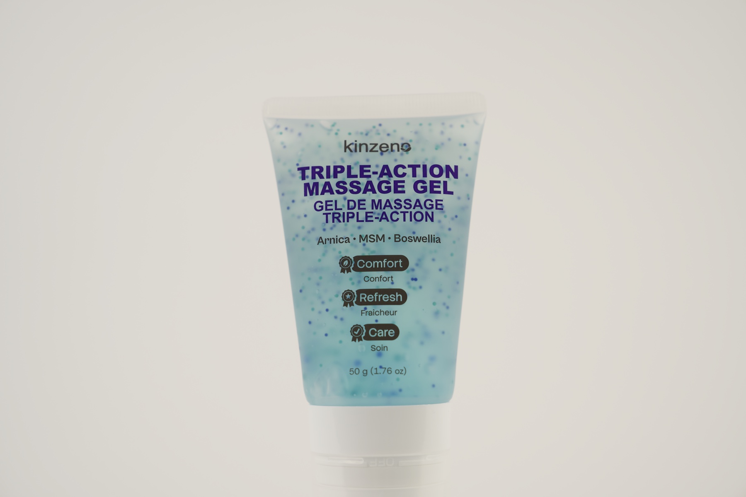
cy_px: 248
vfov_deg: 19.5
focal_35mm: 70
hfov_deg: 28.8
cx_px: 373
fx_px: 1450
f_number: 4.5
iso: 250
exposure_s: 1/160
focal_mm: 70
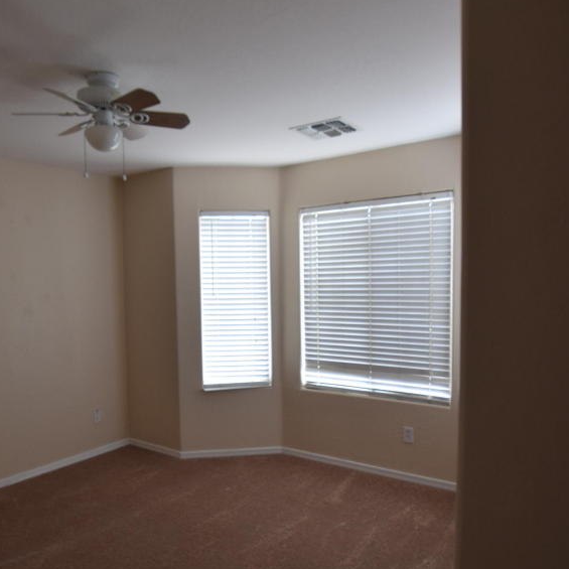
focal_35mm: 26
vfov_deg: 60.7
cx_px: 220
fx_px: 484
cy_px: 324
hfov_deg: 60.3
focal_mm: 10
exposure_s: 1/80
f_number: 4.5
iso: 400
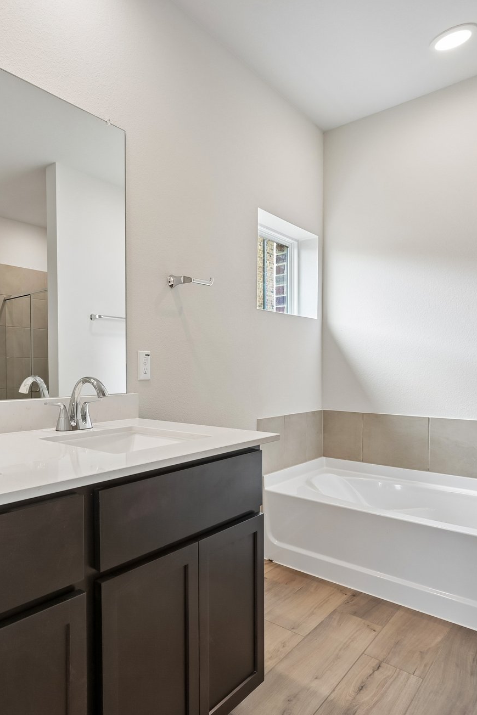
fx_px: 437
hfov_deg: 50.4
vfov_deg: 78.5
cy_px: 372
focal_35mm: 22
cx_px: 43
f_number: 9
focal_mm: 14
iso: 250
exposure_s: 1/15
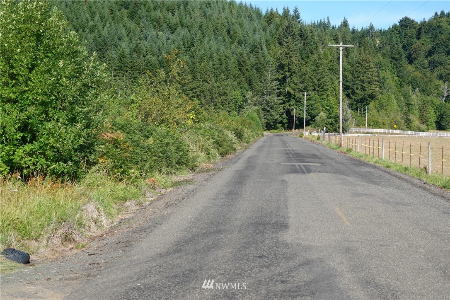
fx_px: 762
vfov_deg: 22.3
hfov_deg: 32.9
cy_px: 150
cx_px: 225
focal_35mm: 61
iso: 100
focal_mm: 22.19
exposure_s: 1/500
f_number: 4
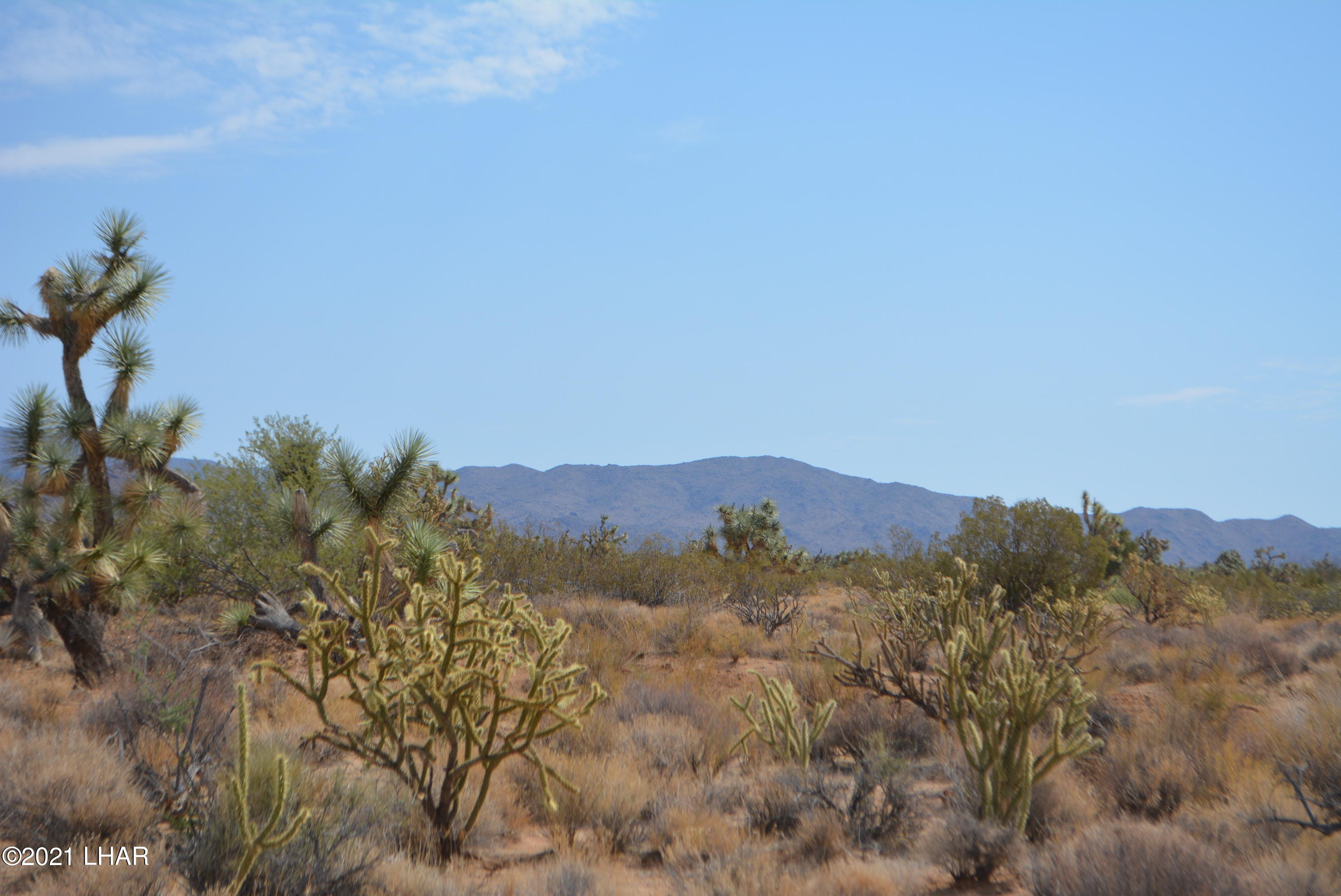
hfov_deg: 24.6
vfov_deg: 16.6
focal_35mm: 82
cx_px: 670
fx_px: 3075
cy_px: 448
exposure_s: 1/2000
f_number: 7.1
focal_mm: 55
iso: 400
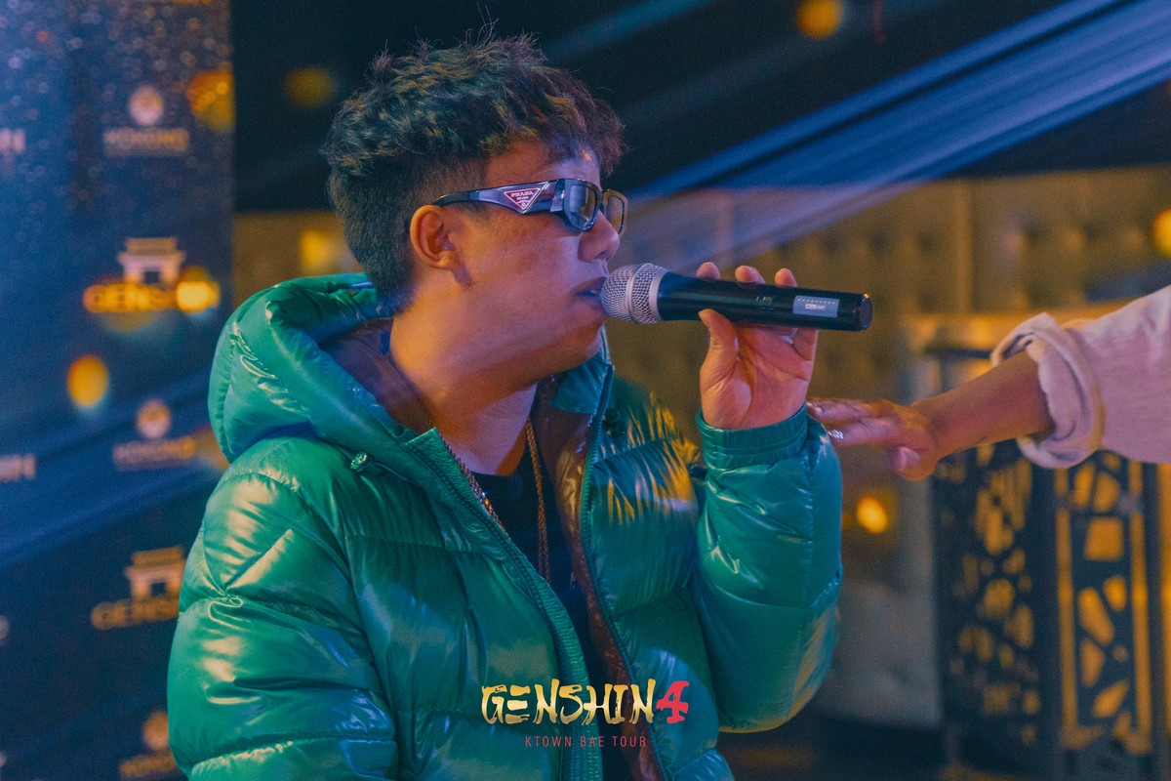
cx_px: 586
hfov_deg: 24.8
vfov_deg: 16.7
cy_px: 390
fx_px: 2667
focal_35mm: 82
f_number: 2.8
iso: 2000
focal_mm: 54.7
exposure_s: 1/125
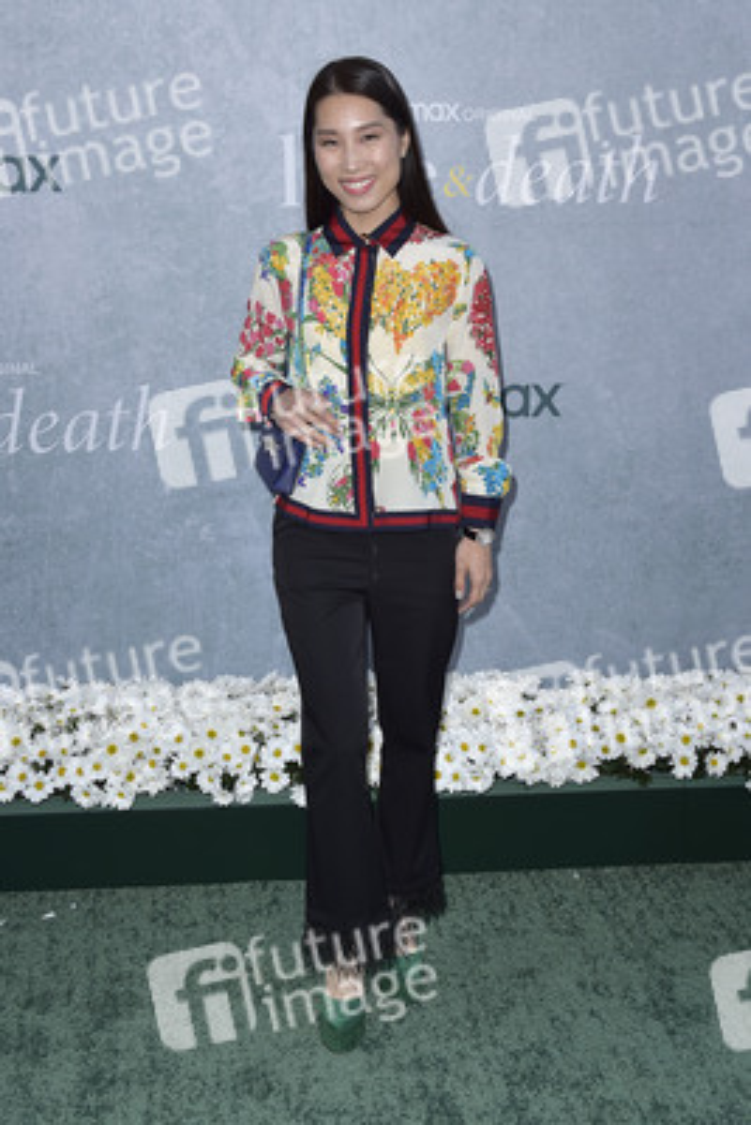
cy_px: 562
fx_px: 1125
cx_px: 376
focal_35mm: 36
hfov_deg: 36.9
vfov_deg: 53.1
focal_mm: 36
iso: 250
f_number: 6.3
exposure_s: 1/250
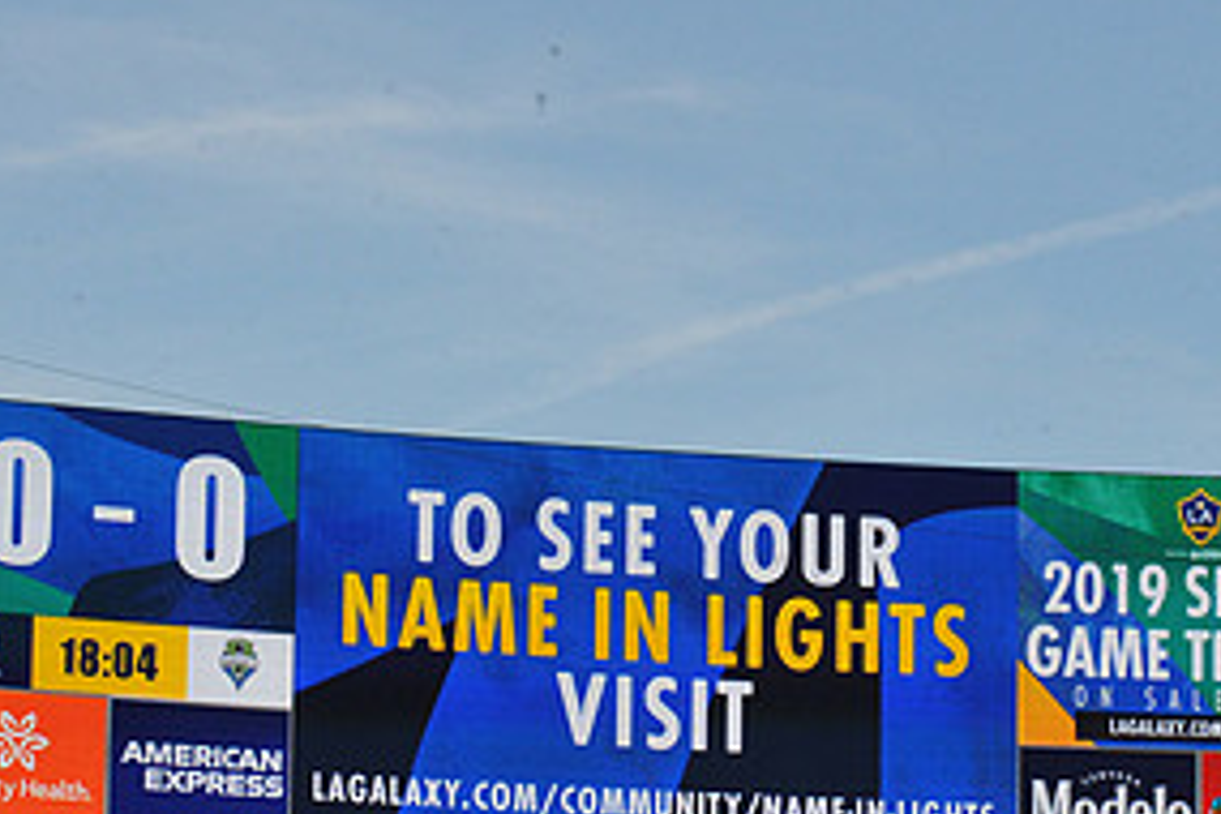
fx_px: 5935
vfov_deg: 7.8
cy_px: 647
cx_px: 647
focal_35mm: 175
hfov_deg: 11.7
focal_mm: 86
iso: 1600
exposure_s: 1/1000
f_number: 16
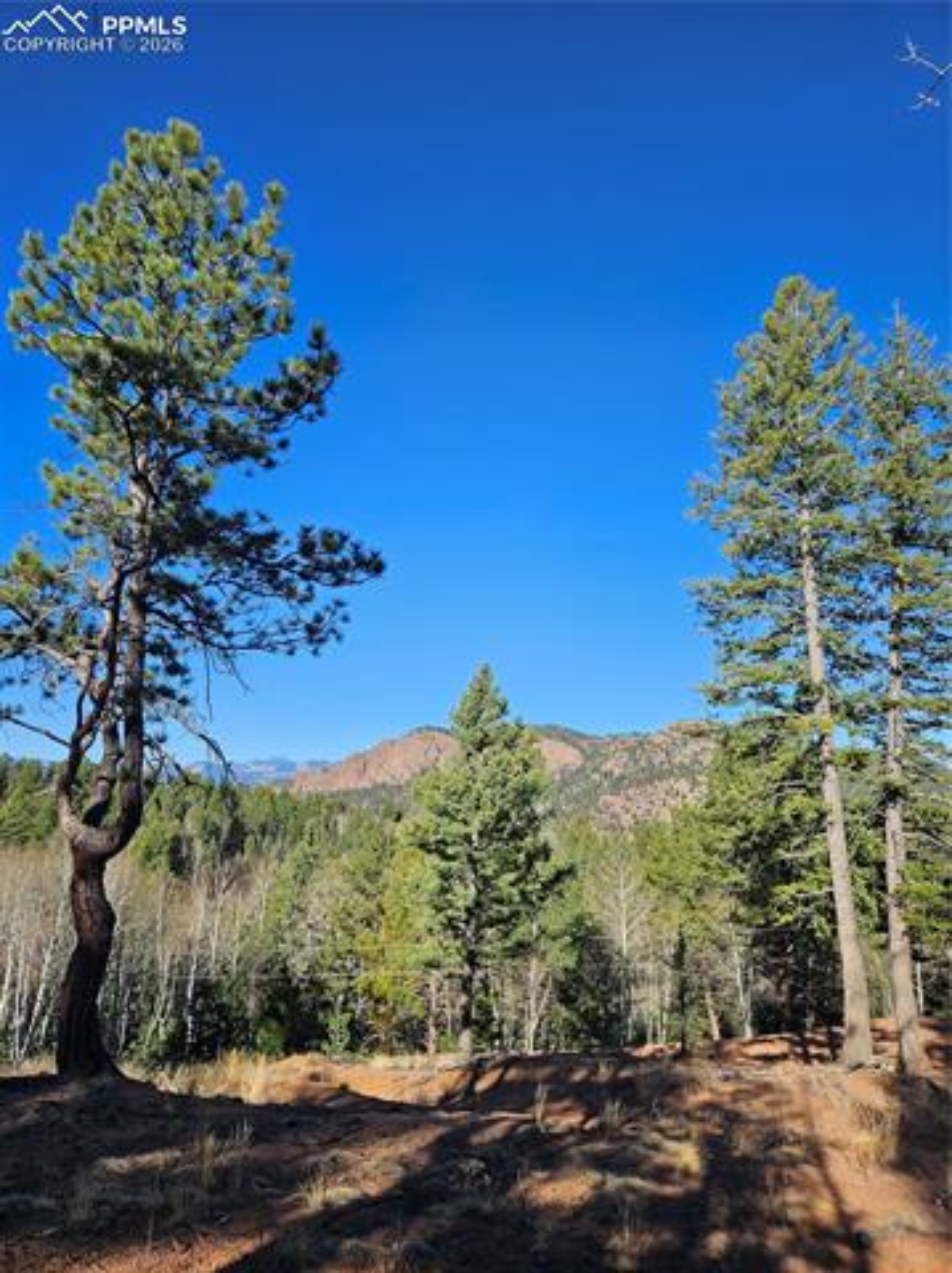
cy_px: 636
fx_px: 845
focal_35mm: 23
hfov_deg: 58.8
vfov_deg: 74.0
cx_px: 476
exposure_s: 1/1756
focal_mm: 5.4
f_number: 1.8
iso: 25
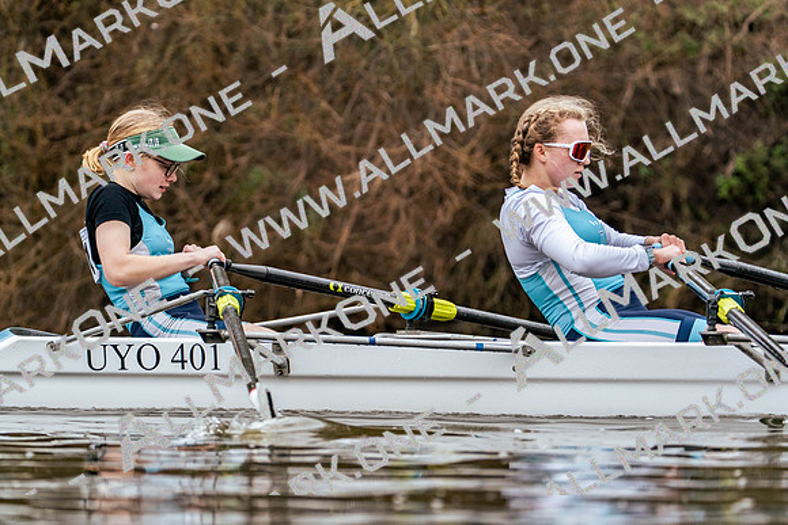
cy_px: 262
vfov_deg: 4.2
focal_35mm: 324
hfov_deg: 6.4
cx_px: 394
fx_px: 7093
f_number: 6.3
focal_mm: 324
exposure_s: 1/2000
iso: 3200
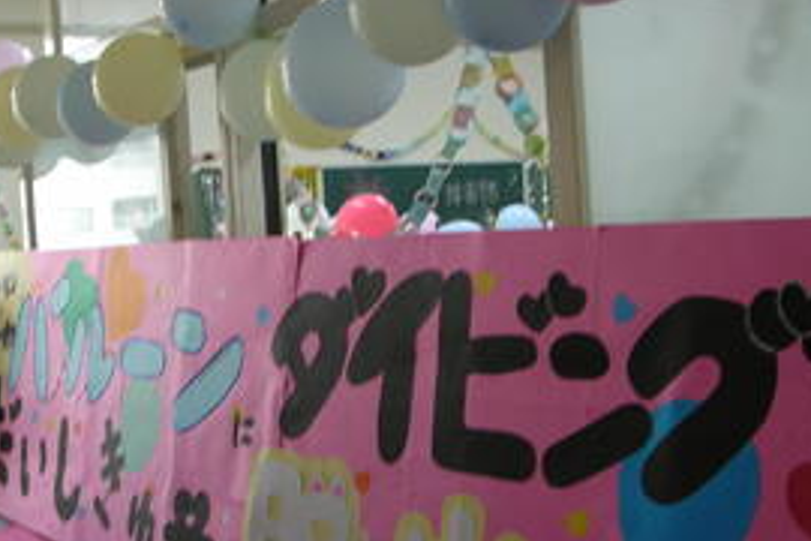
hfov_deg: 36.5
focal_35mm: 54
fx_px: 1216
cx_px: 273
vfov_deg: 25.0
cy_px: 322
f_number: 2.8
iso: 50
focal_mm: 5.8
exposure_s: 1/13.5
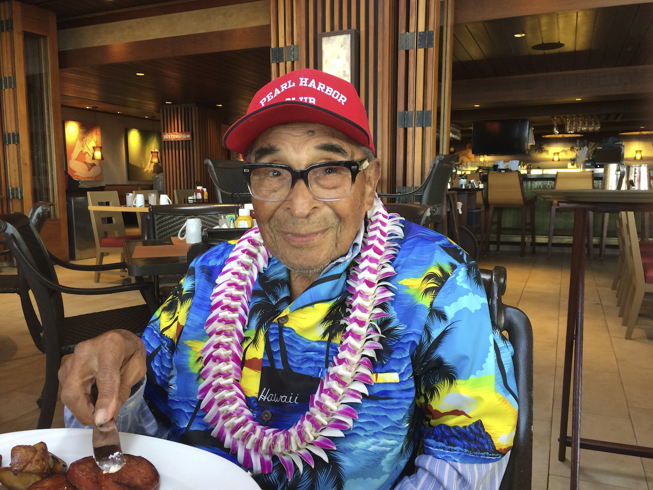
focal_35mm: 29
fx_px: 547
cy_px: 245
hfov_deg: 61.7
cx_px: 326
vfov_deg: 48.2
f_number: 2.2
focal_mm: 4.15
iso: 64
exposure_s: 1/30
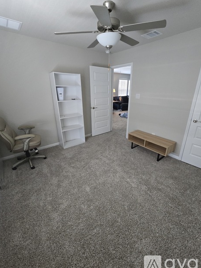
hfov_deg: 85.6
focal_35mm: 14
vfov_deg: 102.0
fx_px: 108
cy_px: 128
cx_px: 106
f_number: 2.2
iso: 800
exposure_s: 1/60
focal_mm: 2.2
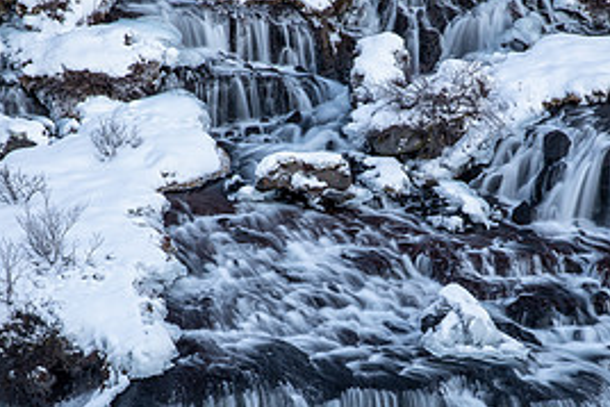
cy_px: 319
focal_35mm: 167
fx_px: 2831
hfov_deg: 12.3
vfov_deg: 8.2
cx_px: 368
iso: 100
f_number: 16
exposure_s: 1
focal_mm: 70
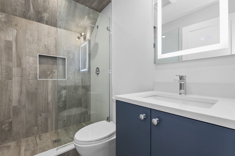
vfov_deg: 77.3
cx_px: 118
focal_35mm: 15
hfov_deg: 100.4
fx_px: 98
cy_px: 78
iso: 500
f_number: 5.6
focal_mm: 10
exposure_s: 1/80
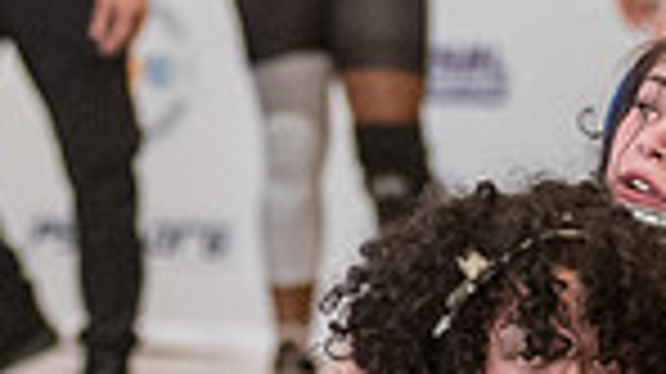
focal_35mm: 496
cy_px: 394
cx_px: 606
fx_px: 8753
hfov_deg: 4.4
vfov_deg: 2.4
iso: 5000
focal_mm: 100
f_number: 3.5
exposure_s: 1/400
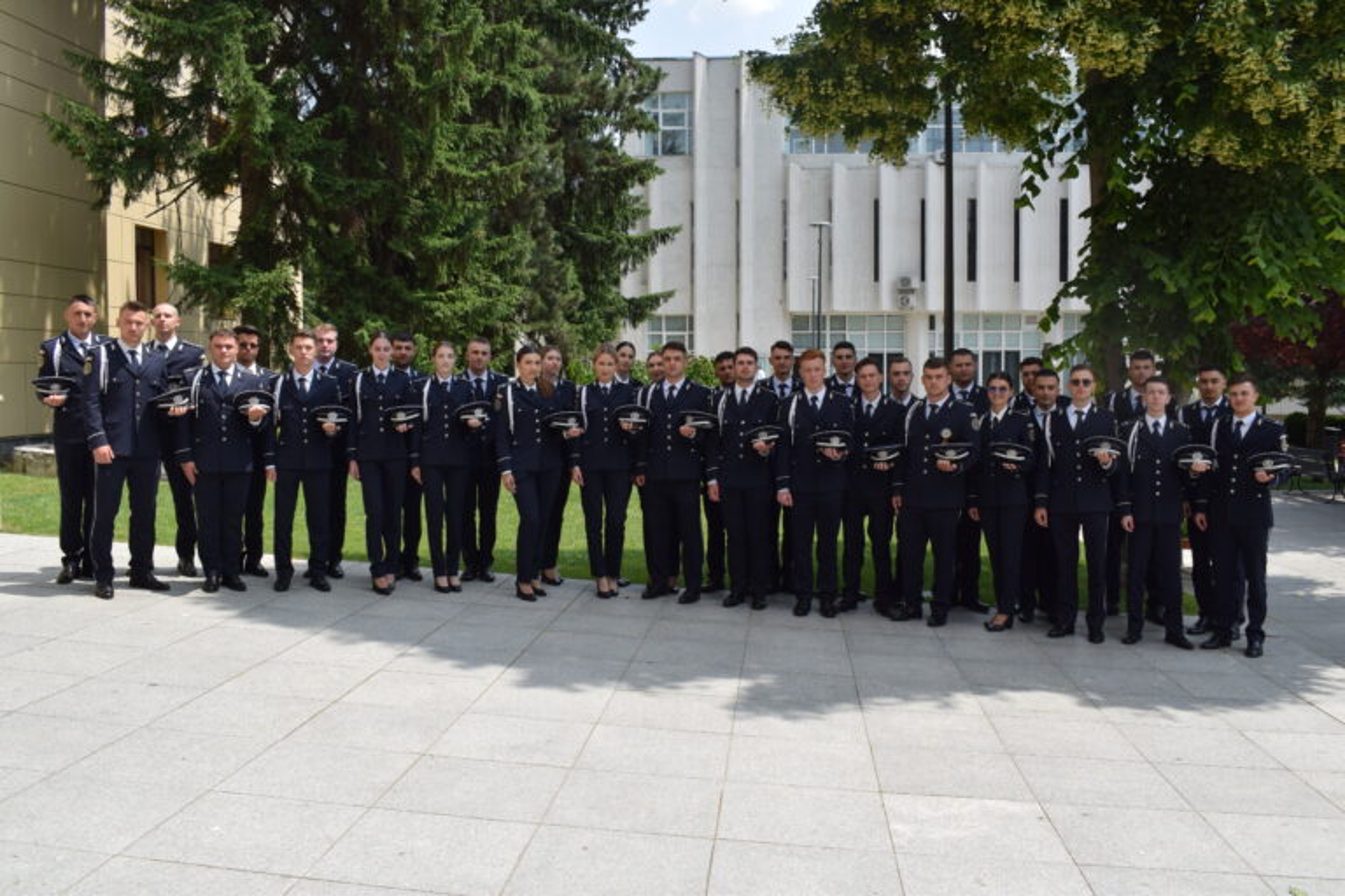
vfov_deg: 41.7
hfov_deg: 59.5
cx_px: 672
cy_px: 448
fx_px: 1177
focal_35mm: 32
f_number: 10
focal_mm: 21
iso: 200
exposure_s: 1/400
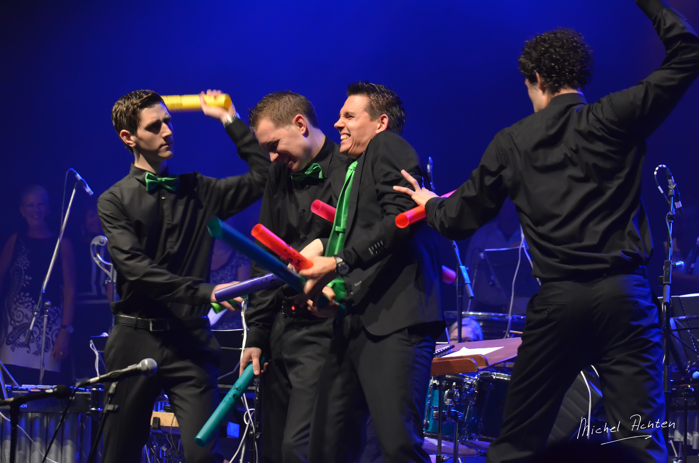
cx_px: 350
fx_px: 2848
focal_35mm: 147
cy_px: 232
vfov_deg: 9.3
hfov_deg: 14.0
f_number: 5.6
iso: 4000
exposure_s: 1/50
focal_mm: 98
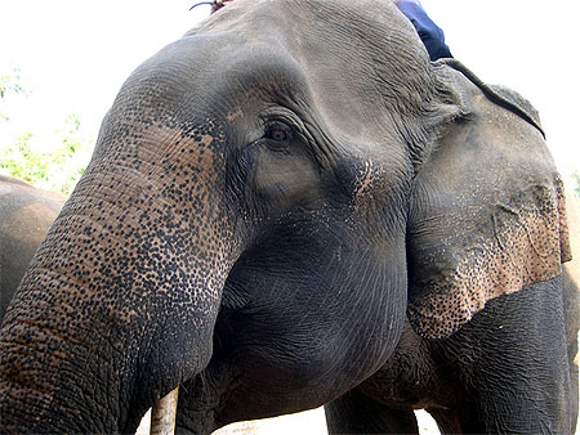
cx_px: 290
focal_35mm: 38
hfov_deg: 49.0
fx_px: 637
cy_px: 218
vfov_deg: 37.8
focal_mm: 8
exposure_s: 1/61
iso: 100
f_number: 2.8
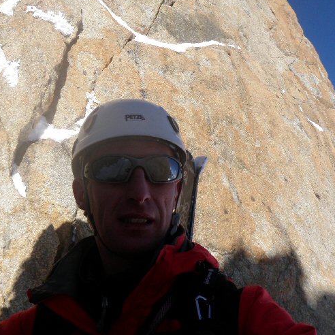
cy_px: 164
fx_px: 372
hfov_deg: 48.5
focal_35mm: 34
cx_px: 168
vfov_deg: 48.4
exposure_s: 1/250
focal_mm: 5
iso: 50
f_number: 5
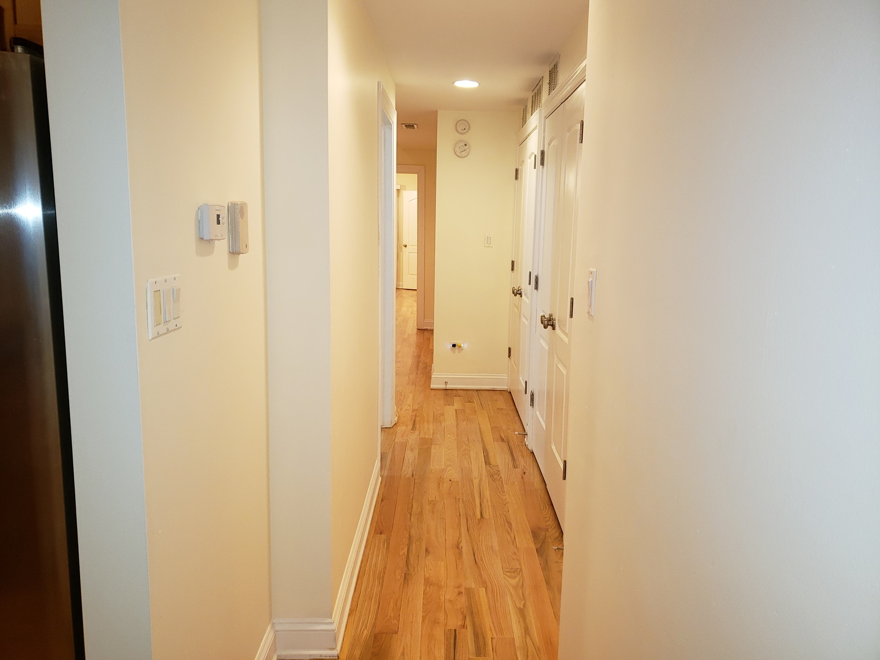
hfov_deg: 67.3
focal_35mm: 26
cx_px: 440
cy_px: 330
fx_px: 661
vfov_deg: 53.1
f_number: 1.5
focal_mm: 4.3
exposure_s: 1/40
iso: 100
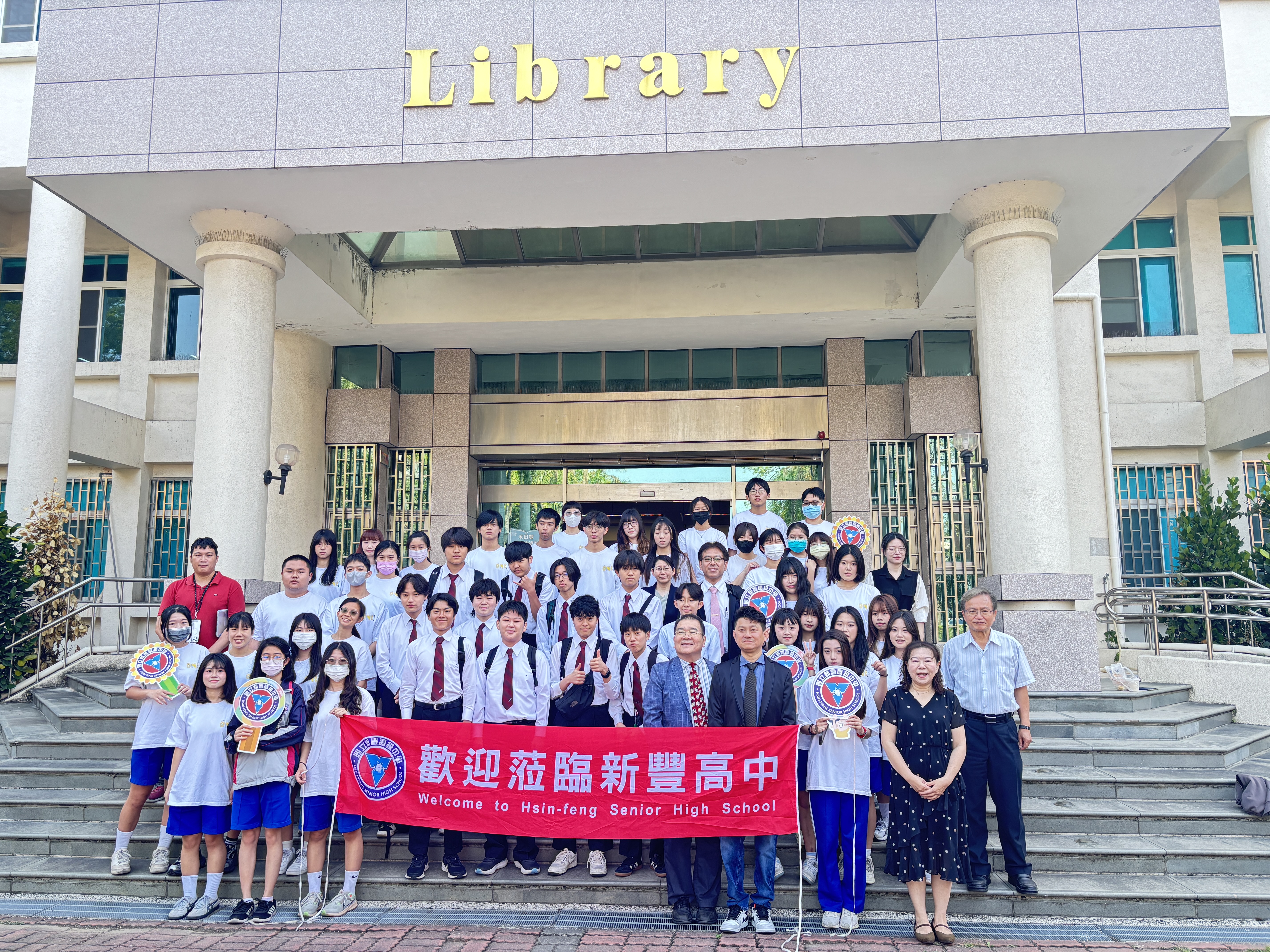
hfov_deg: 67.3
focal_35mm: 26
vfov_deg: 53.1
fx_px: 954
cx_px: 635
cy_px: 476
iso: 64
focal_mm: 5.96
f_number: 1.6
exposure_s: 1/147
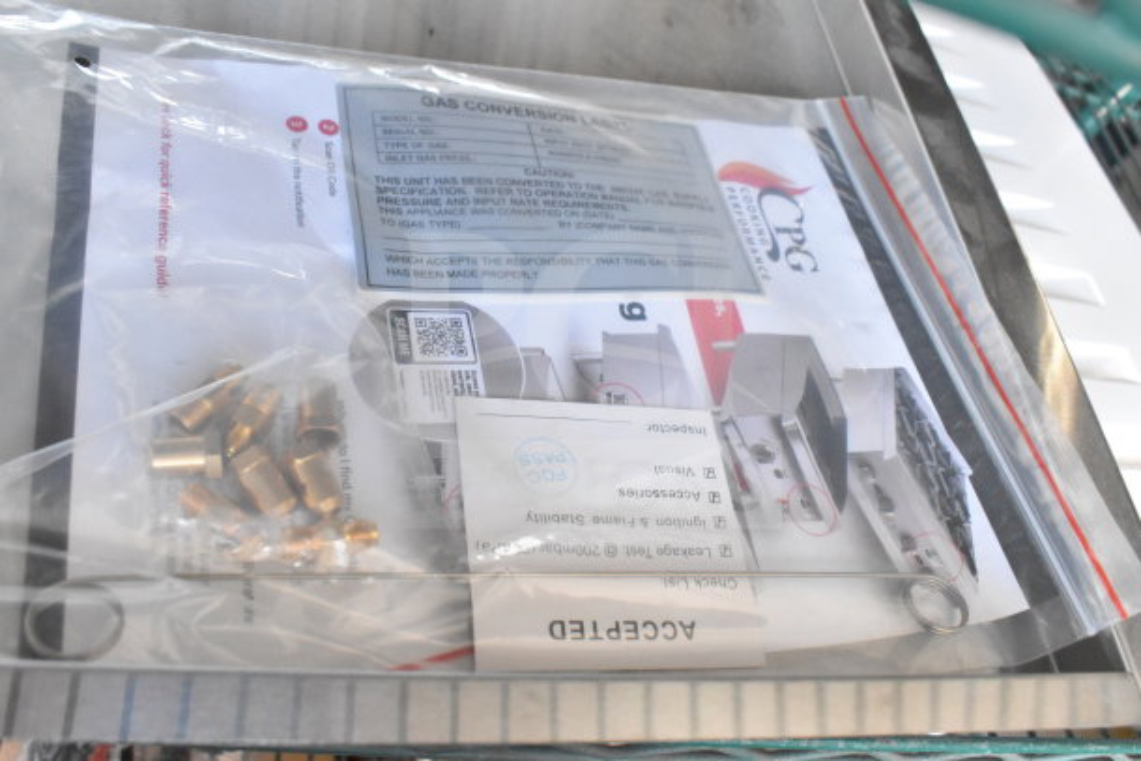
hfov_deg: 57.2
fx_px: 1046
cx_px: 570
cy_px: 380
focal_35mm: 33
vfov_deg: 40.0
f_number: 8
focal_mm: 22
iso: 6400
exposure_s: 1/250
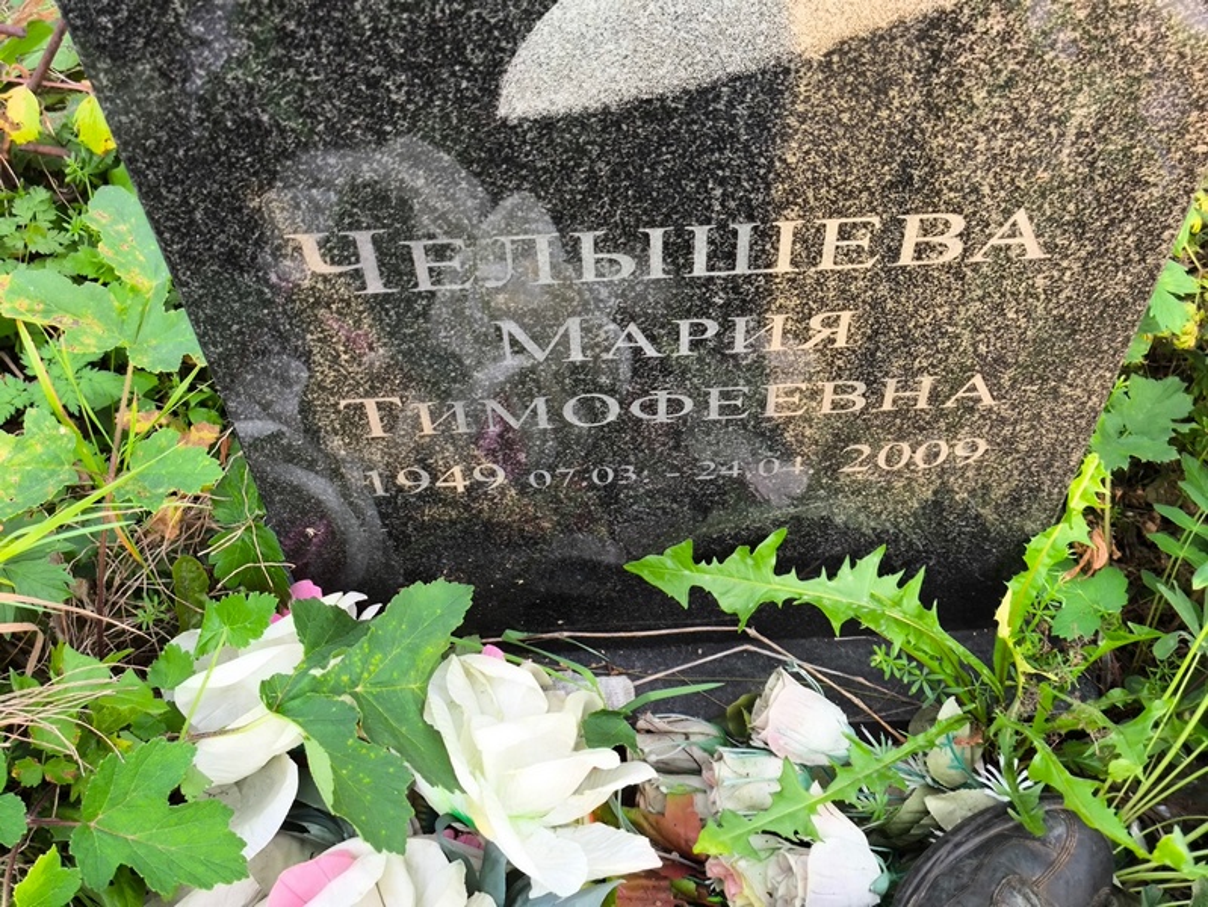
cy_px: 454
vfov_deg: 29.1
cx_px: 604
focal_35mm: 50
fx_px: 1746
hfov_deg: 38.2
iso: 100
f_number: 1.7
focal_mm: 4.71
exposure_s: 1/100
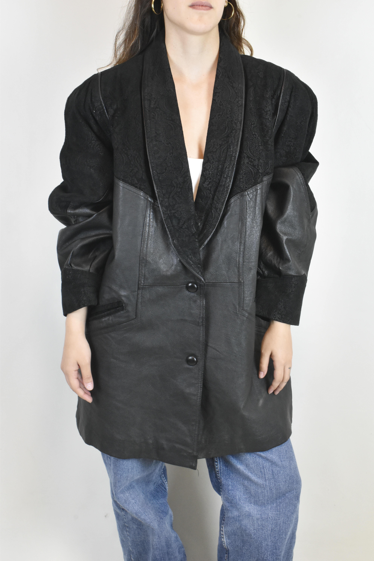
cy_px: 280
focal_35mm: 48
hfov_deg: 28.1
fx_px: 748
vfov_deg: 41.1
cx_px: 187
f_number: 18
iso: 1600
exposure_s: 1/25
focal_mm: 32
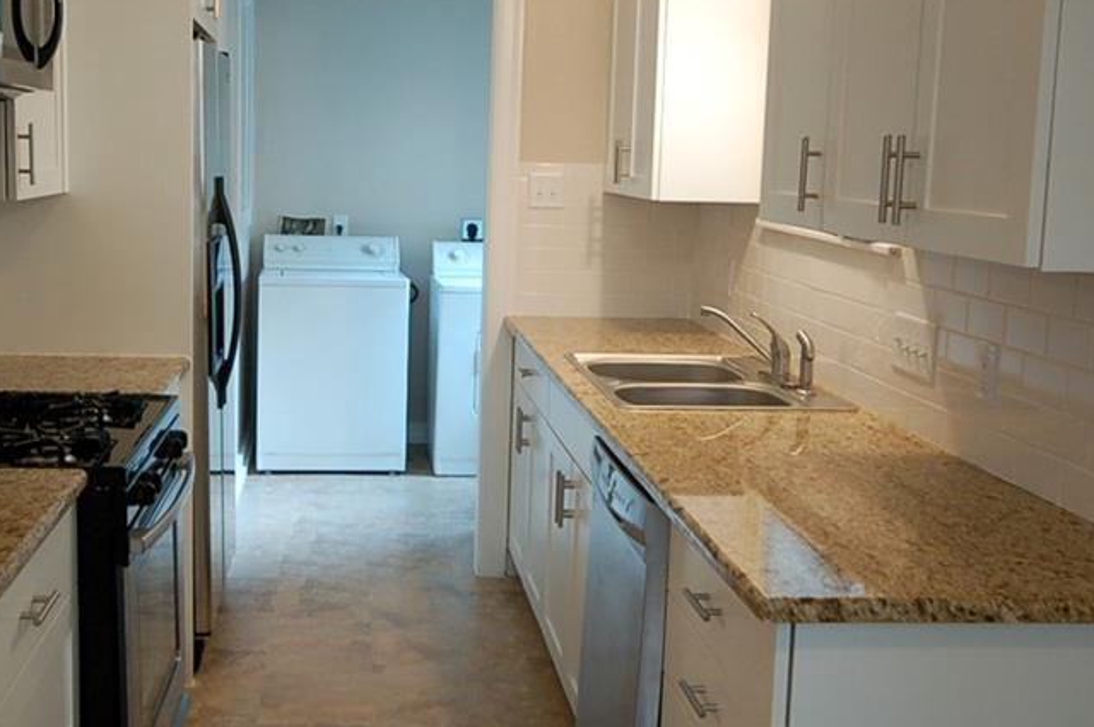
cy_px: 325
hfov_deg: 41.0
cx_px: 455
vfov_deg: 28.0
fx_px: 1457
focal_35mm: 48
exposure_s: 1/15
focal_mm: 20
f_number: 5.6
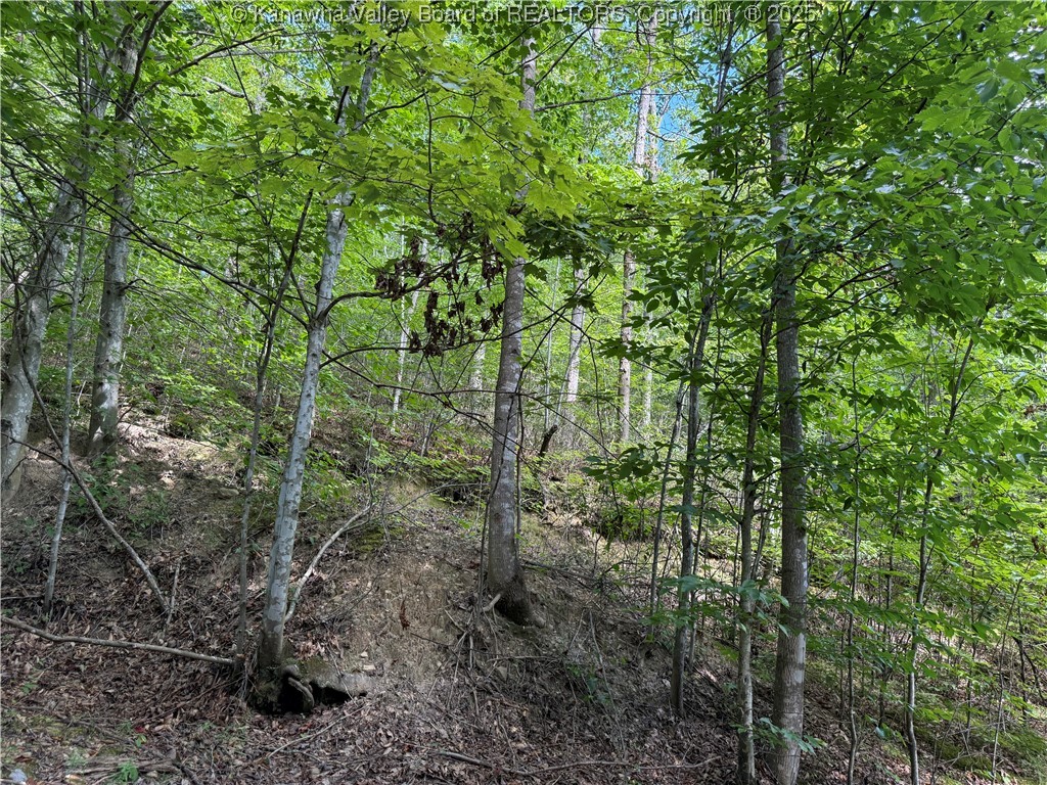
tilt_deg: +19.1
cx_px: 524
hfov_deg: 71.6
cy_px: 392
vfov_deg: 56.8
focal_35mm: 24
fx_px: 726
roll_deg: -1.0
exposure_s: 1/174
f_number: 1.78
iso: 125
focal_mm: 6.76
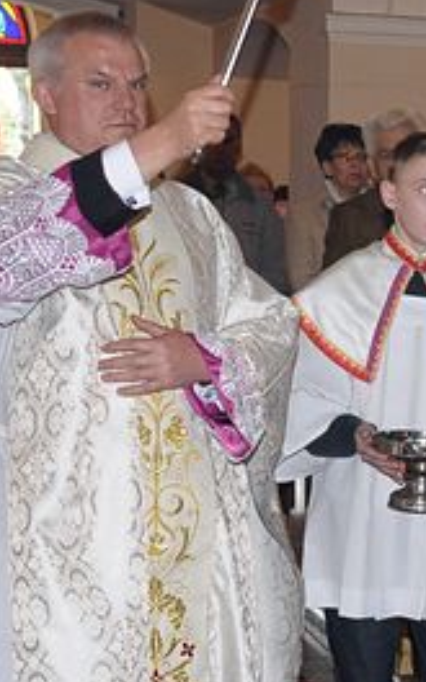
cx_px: 803
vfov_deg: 17.7
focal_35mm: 118
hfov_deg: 10.4
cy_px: 407
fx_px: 2192
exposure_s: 1/60
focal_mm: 24
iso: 800
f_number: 5.6
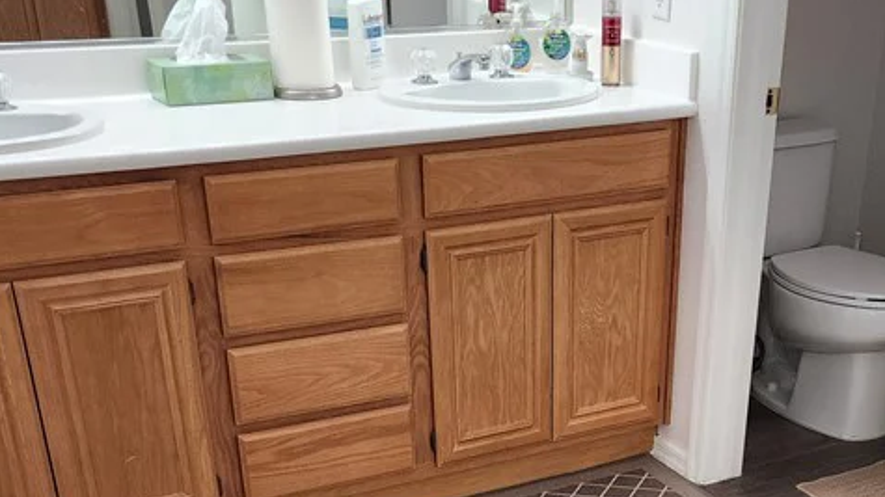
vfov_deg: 20.9
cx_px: 594
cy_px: 581
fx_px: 1267
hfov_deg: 38.1
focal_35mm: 54
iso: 200
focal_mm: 6.4
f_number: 1.8
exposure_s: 1/120
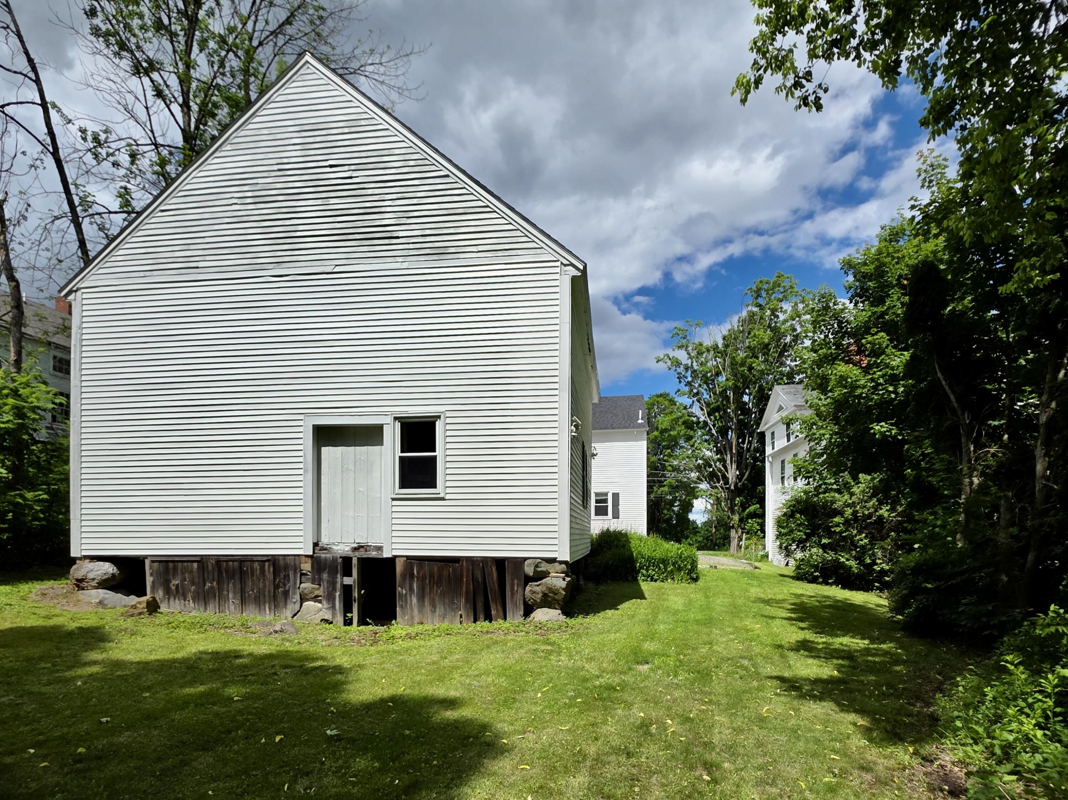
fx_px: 401
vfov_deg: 89.9
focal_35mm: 13
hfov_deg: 106.2
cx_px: 534
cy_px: 400
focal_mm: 2.2
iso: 40
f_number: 1.9
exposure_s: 1/3697
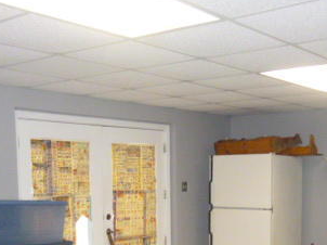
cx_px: 198
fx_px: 500
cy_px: 228
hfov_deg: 36.1
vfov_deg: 26.4
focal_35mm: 53
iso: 640
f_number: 3.1
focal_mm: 4.5
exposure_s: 1/60
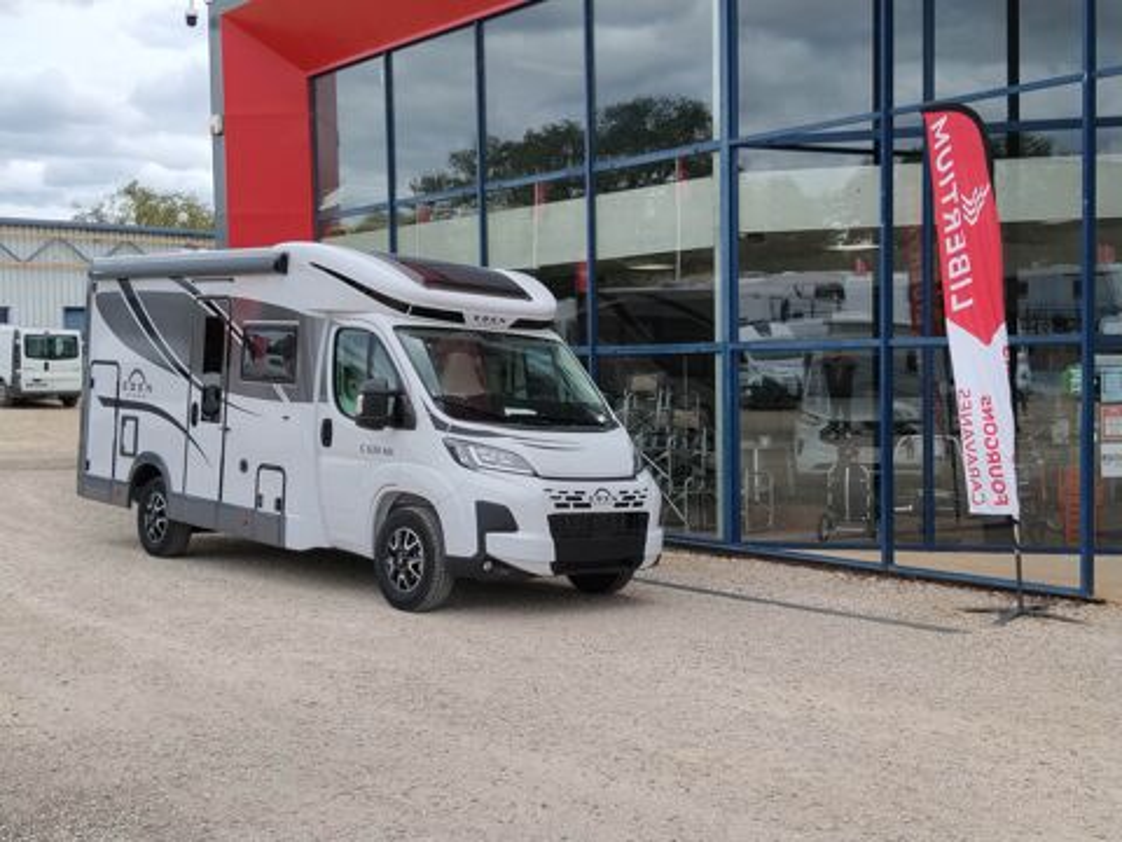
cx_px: 561
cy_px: 421
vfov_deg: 35.1
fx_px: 1329
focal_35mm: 41
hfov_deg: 45.8
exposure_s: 1/1648
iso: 50
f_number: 1.8
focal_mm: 3.96
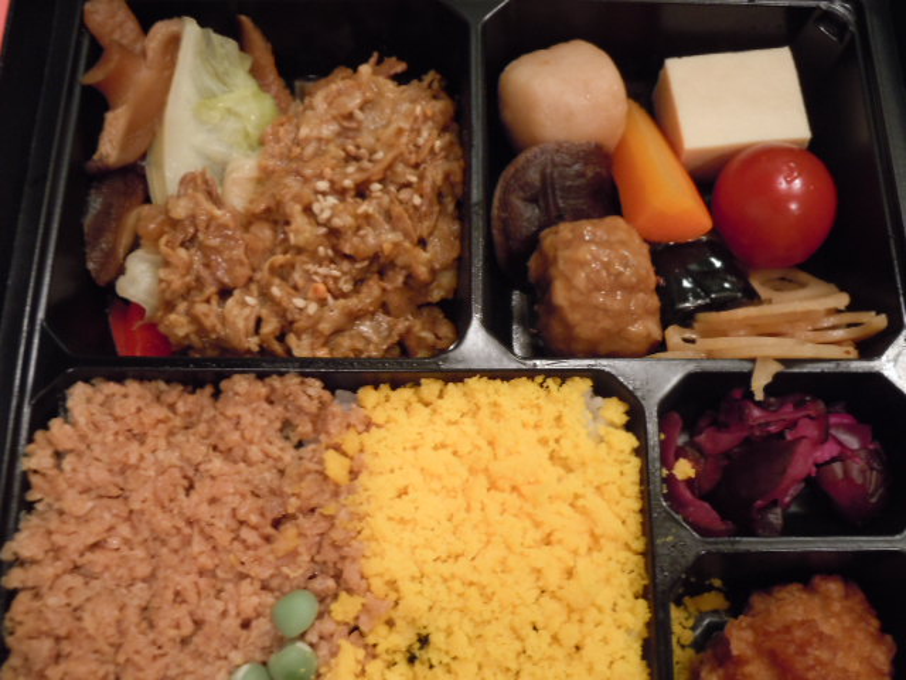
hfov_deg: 47.9
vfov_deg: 36.8
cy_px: 340
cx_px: 453
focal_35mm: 39
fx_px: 1021
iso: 400
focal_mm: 6.9
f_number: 4.3
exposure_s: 1/8
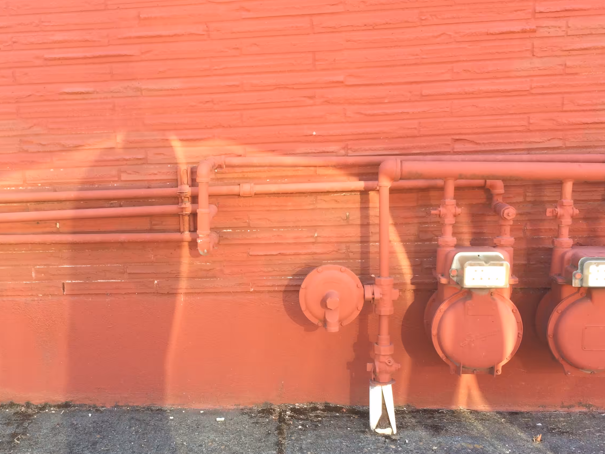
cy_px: 265
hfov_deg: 44.5
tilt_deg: -11.3
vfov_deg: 34.3
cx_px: 230
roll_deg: +3.6
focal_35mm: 42
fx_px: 734
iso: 32
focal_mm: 4.15
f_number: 2.2
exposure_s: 1/60
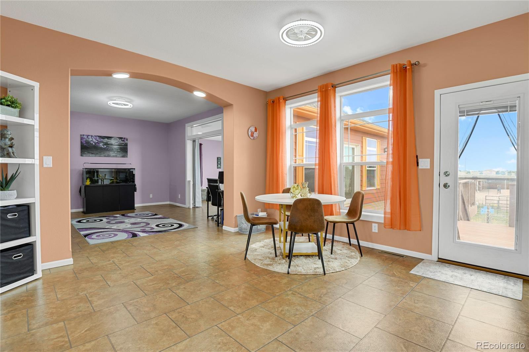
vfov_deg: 70.4
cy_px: 176
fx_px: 250
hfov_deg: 93.3
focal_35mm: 17
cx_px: 264
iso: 2800
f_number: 8
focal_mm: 17
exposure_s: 1/20
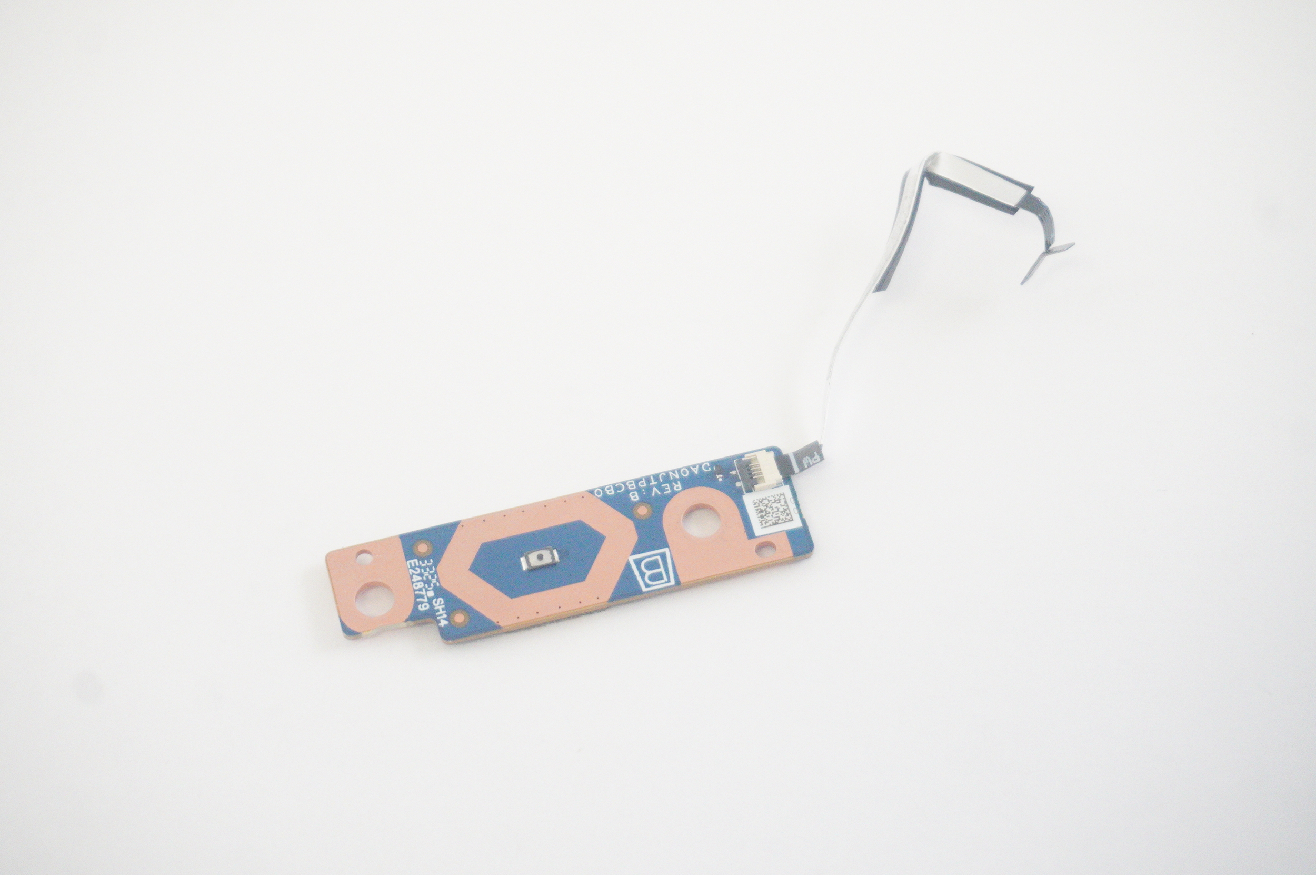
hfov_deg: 27.0
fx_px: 2739
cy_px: 438
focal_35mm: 75
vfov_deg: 18.1
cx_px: 658
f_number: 5.6
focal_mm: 50
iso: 6400
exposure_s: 1/250
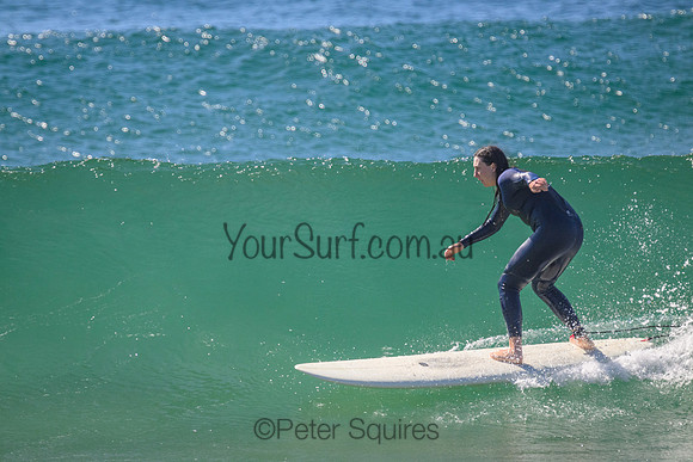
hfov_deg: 2.6
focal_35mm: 800
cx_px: 346
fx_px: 15403
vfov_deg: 1.7
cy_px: 231
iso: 2200
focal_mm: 800
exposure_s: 1/2000
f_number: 11
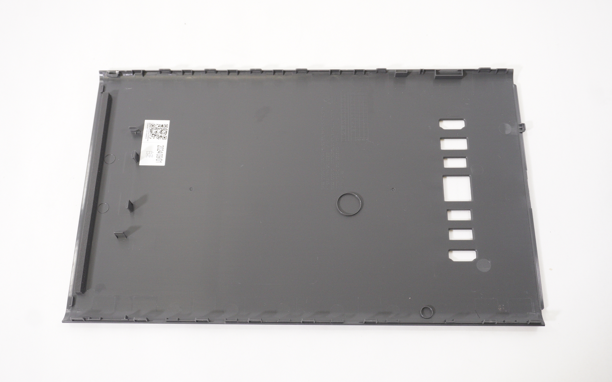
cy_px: 199
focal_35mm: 40
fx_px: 667
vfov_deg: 32.0
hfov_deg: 49.3
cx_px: 305
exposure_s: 1/100
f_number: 5.6
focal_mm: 26
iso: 1600
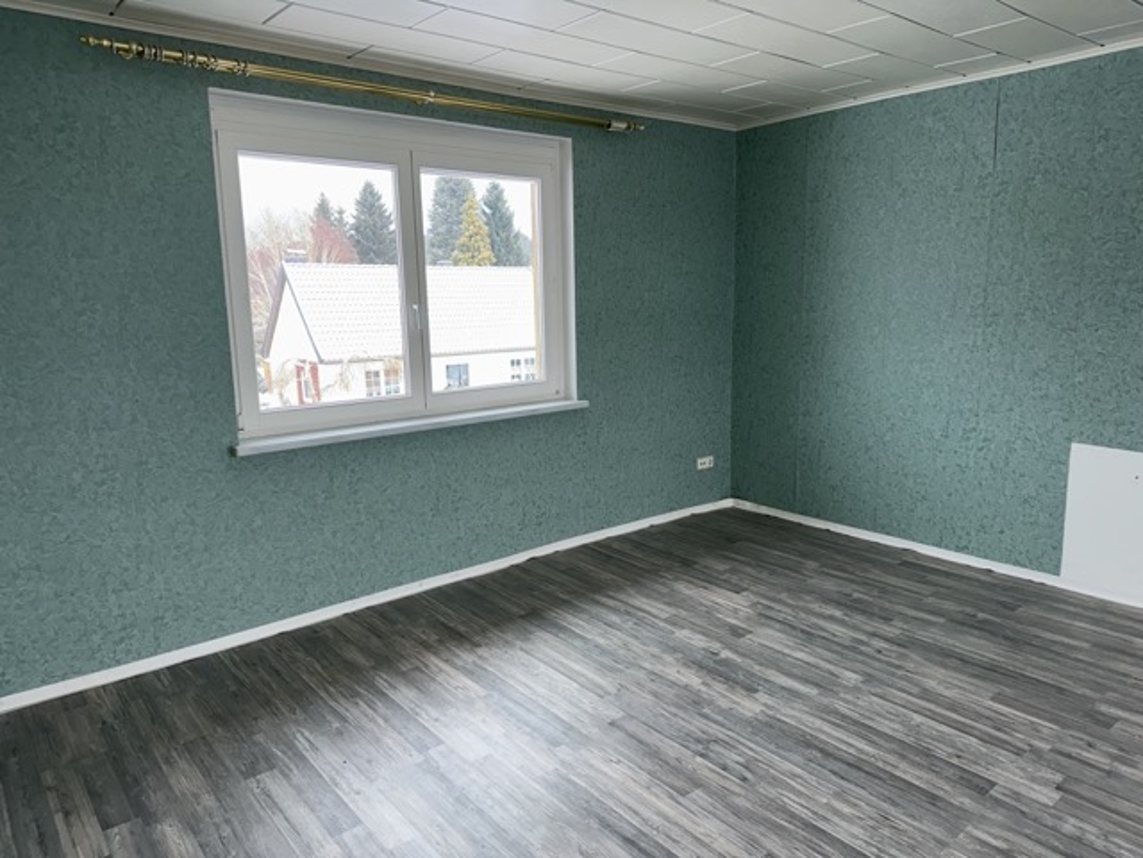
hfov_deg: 71.6
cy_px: 429
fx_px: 792
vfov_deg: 56.8
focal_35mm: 24
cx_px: 572
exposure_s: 1/20
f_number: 1.78
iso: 80
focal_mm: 6.76
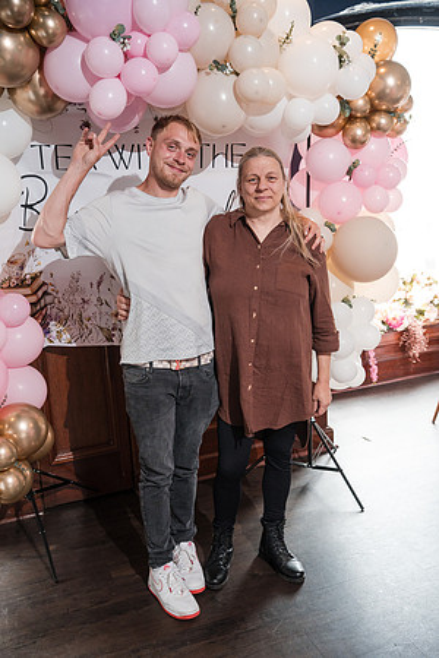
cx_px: 220
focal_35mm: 35
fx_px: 640
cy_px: 329
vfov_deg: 54.4
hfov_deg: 37.9
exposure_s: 1/250
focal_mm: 35
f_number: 4
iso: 2000
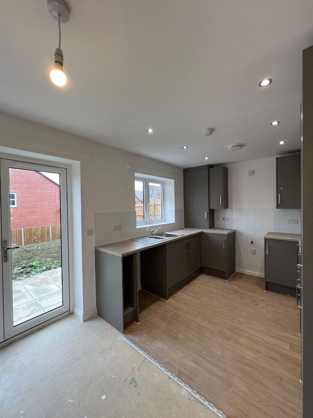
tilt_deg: -0.4
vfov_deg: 106.2
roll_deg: +1.5
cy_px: 209
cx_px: 156
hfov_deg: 89.9
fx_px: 157
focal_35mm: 13
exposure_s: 1/100
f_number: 1.8
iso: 100
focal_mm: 1.57
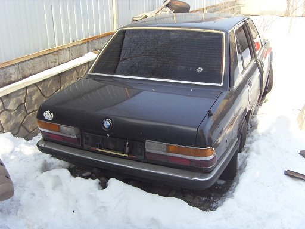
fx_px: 344
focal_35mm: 39
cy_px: 114
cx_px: 152
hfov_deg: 47.9
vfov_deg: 36.8
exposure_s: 1/250
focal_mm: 6.6
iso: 80
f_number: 3.5
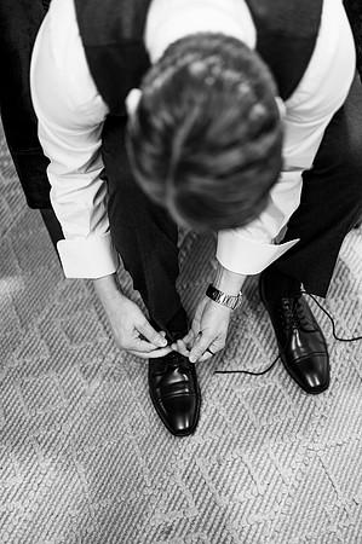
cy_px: 272
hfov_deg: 26.9
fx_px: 756
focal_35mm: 50
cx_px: 181
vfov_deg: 39.6
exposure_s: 1/125
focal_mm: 50
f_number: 1.8
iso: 1250
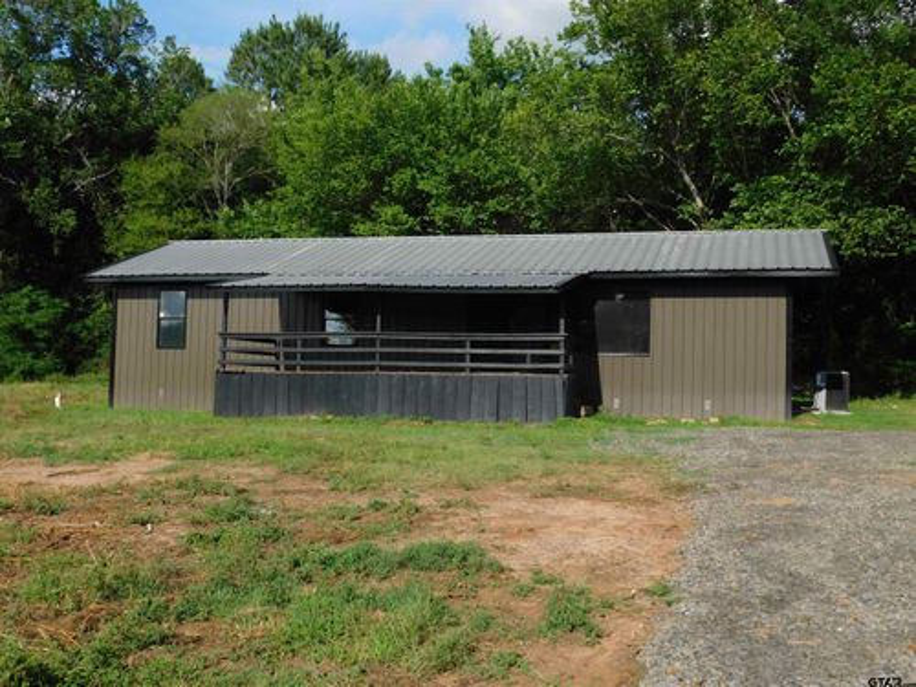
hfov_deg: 46.8
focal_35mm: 40
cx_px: 458
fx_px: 1058
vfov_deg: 36.0
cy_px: 344
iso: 125
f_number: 3.6
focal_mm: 7.1
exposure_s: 1/1250
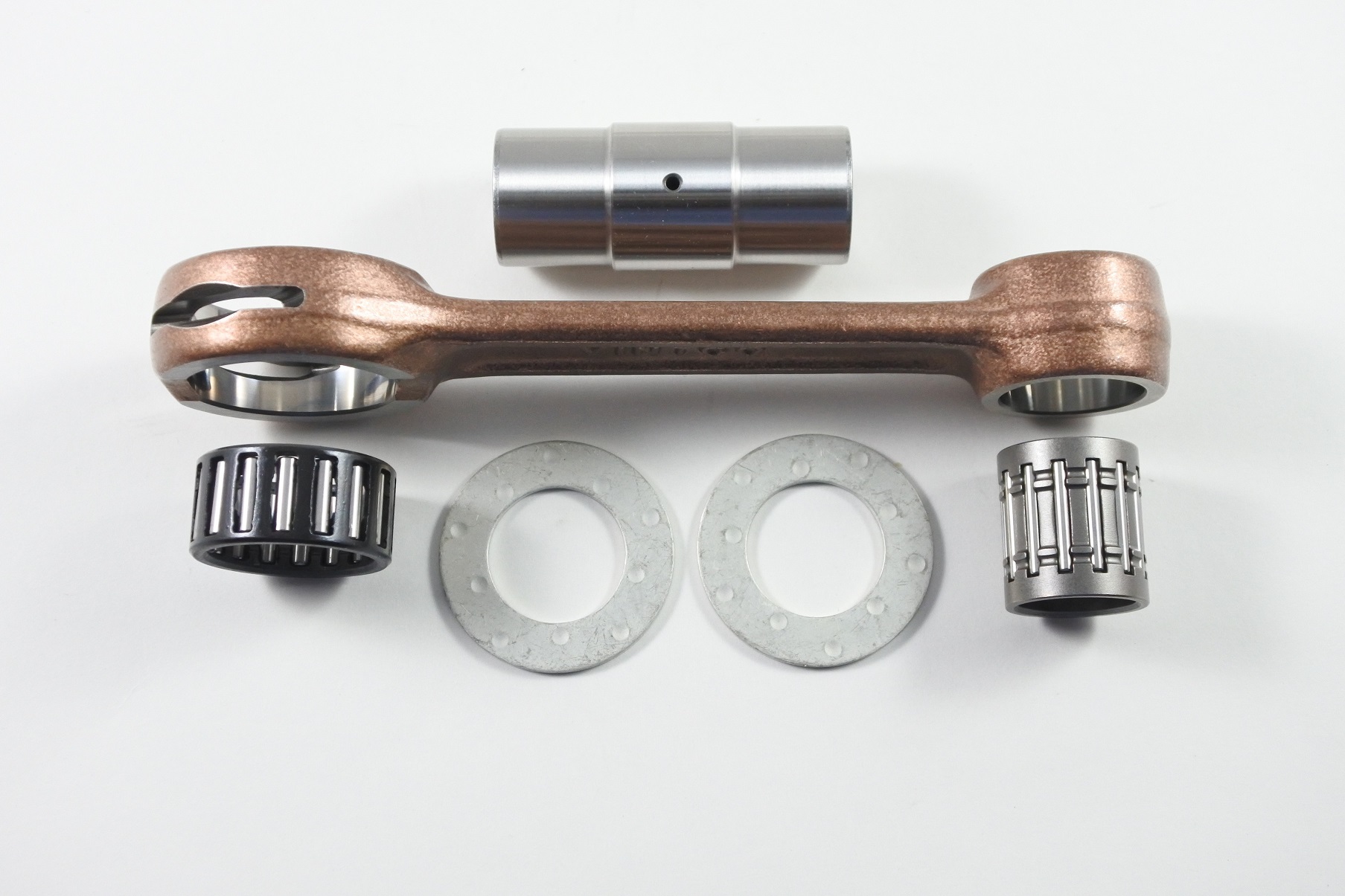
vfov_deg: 30.5
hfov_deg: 44.5
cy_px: 448
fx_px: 1644
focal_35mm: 44
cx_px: 672
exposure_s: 1/125
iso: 800
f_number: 4.5
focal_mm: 16.5
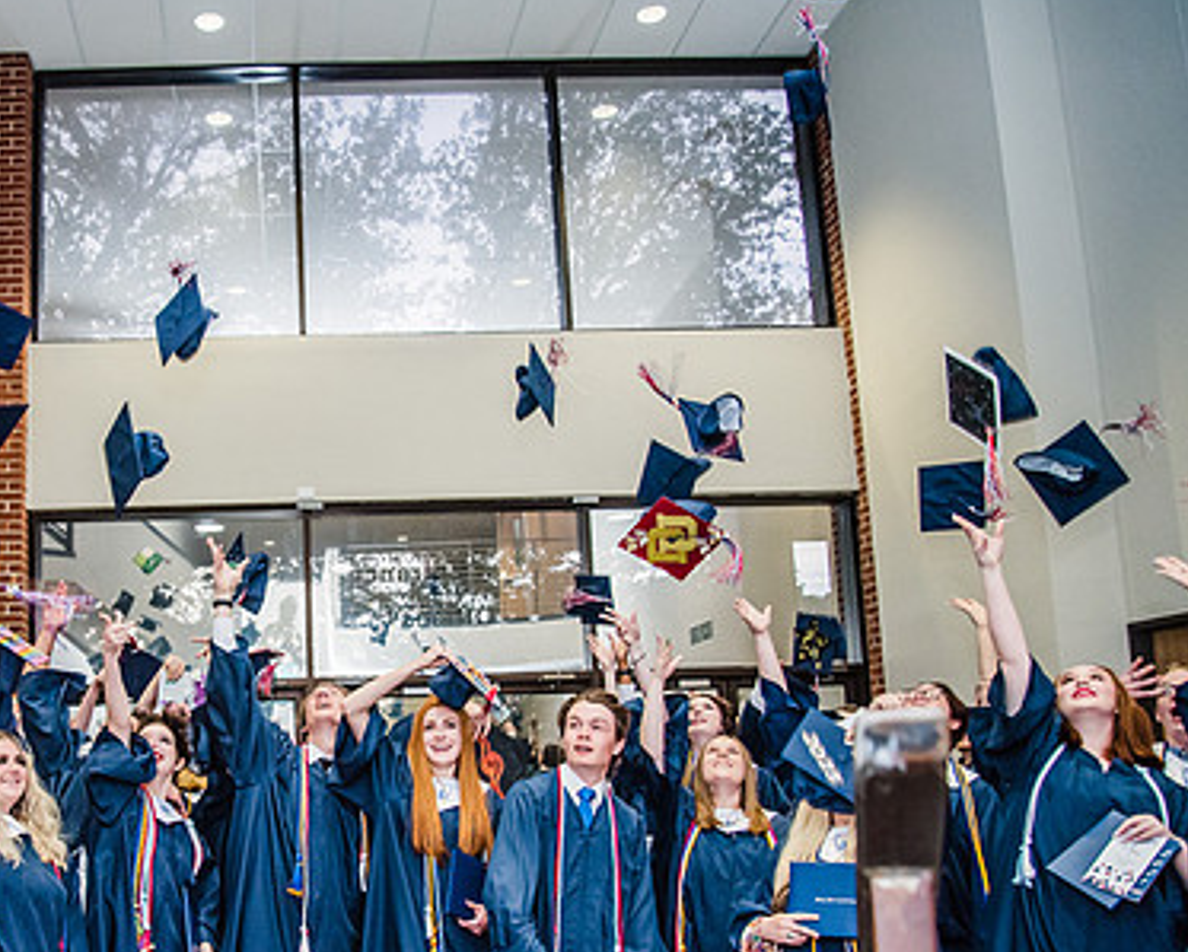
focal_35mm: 35
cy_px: 603
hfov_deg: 49.2
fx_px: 1232
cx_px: 277
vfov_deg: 41.9
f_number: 4.5
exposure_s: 1/200
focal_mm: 24
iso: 800
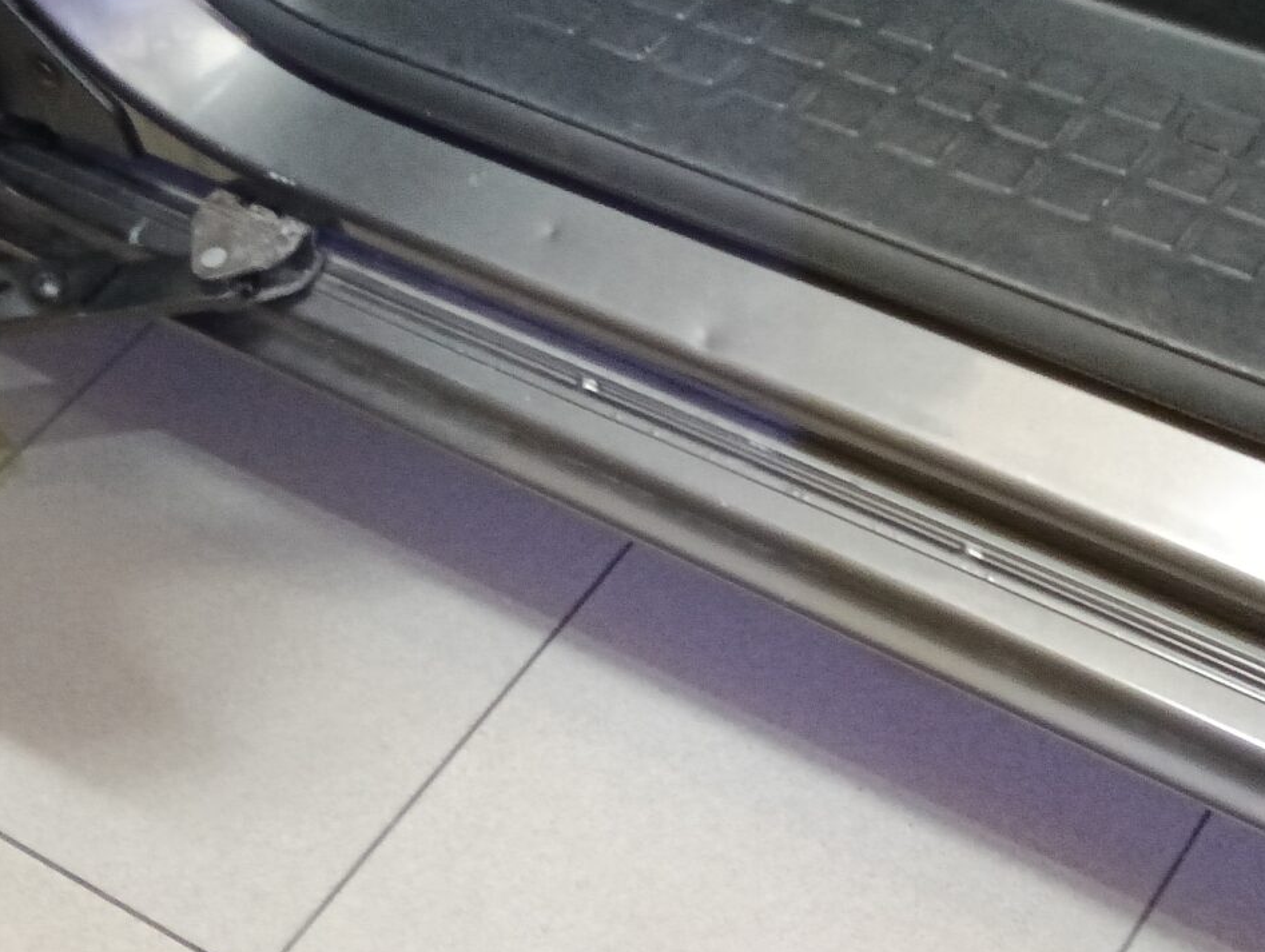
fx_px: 2671
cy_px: 203
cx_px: 1065
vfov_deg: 20.0
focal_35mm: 73
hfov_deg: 26.0
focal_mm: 3.98
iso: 1600
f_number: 16
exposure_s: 1/20
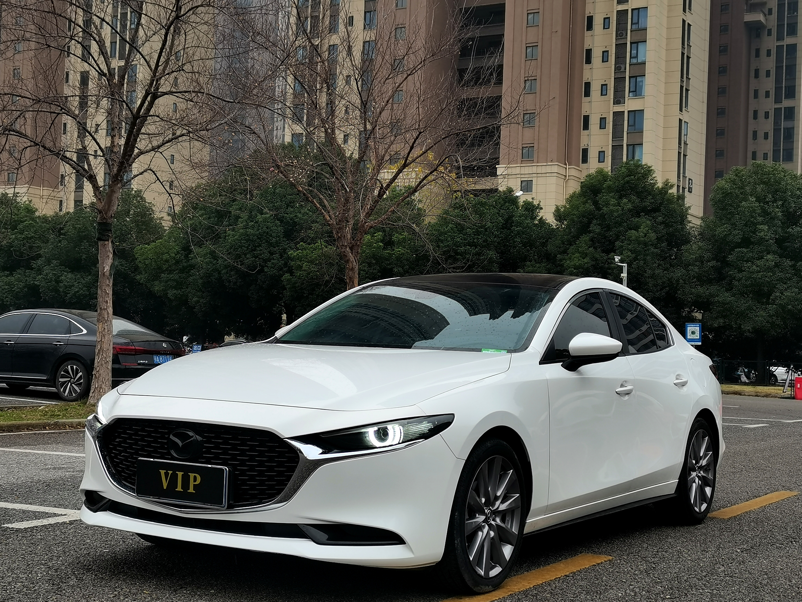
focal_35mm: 51
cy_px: 301
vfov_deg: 28.6
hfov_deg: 37.5
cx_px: 401
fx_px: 1182
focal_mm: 5.58
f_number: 1.8
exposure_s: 1/323
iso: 50
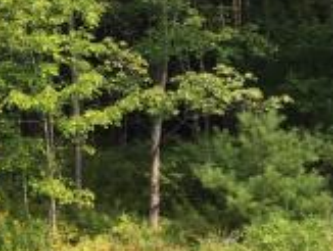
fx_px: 993
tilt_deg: +8.2
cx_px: -188
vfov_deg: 14.3
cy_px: 35
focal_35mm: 103
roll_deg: -2.7
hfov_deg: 17.0
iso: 32
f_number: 2.2
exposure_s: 1/599
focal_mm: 4.15
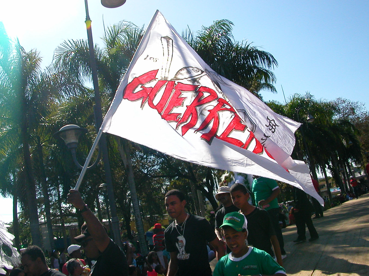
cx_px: 184
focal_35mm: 37
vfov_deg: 38.7
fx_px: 394
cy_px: 138
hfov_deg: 50.1
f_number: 4.5
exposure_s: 1/711
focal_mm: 5.6
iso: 100
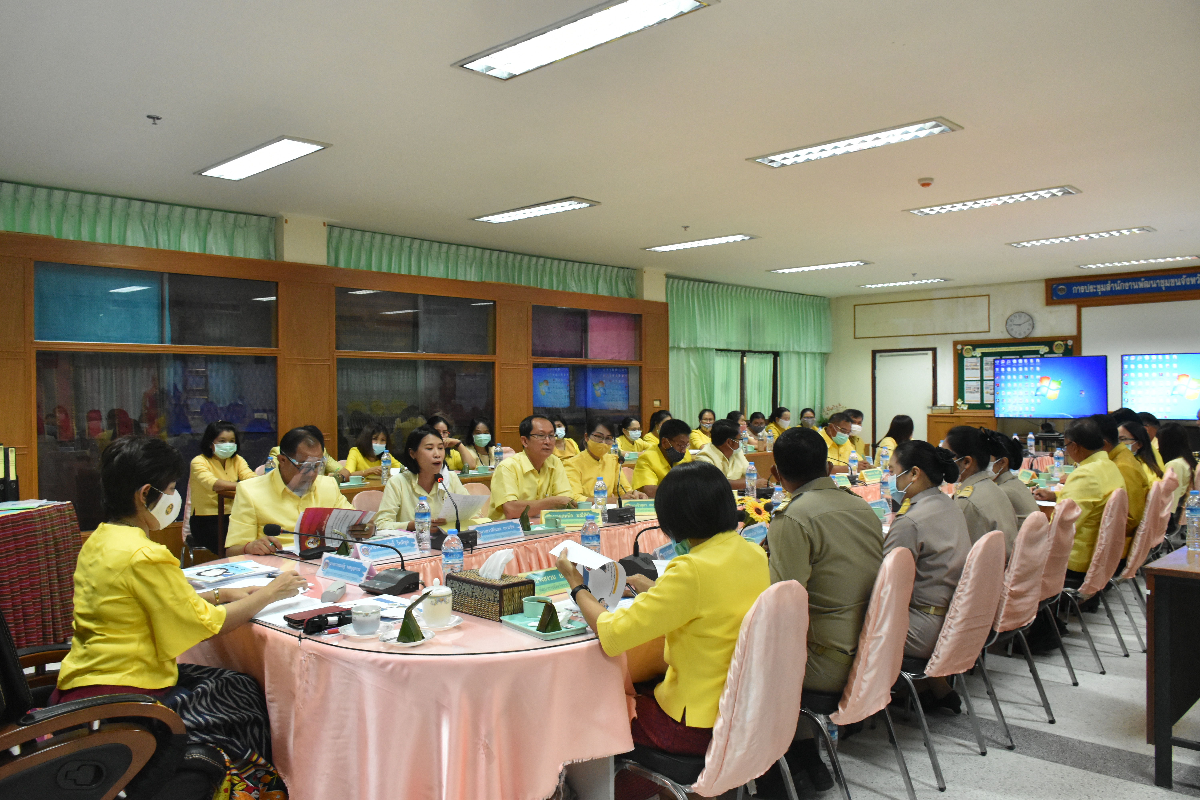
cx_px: 600
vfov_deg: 47.9
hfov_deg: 67.4
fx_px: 900
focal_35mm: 27
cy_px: 400
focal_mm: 18
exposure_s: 1/160
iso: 3200
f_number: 6.3
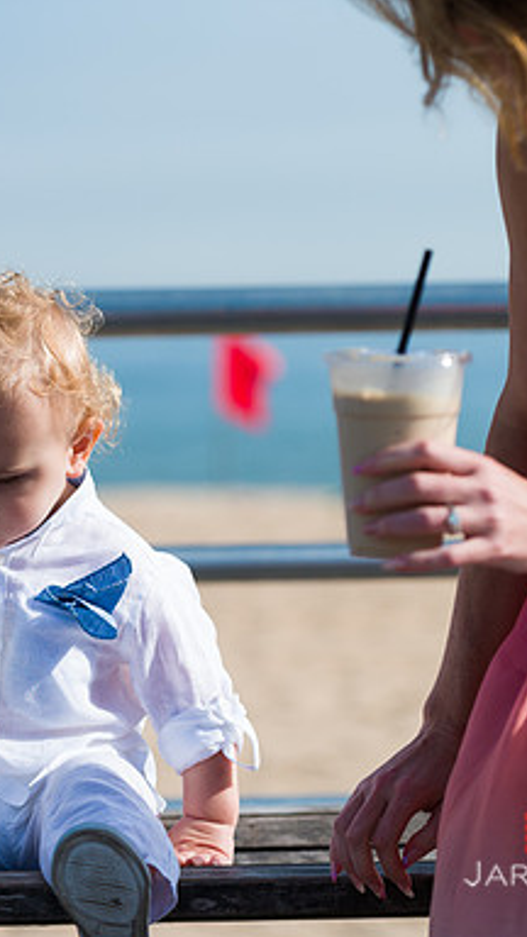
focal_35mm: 174
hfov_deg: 6.9
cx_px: -10
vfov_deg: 12.4
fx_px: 4323
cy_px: 468
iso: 200
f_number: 4
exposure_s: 1/2500
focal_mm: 110
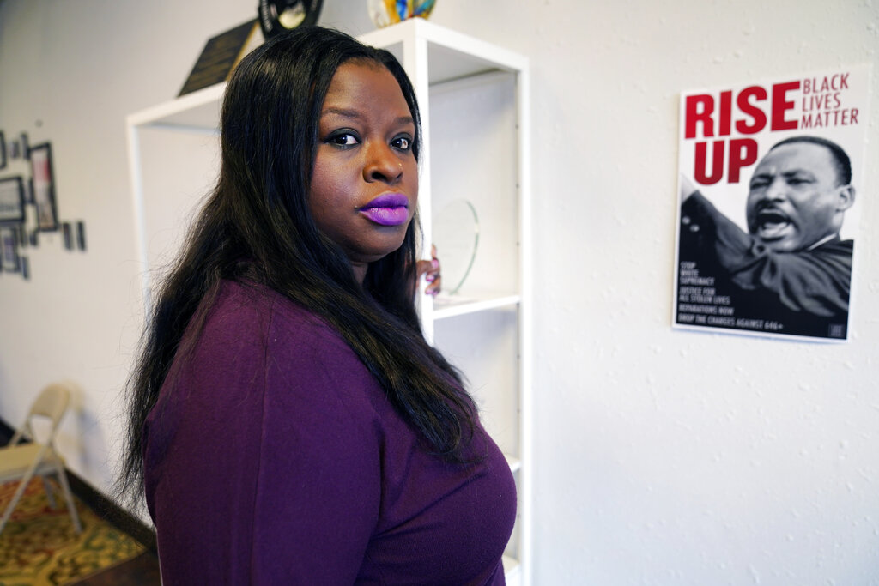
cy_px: 293
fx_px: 586
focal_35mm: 24
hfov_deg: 73.7
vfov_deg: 53.1
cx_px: 440
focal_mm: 24
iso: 400
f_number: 2.8
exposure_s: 1/125
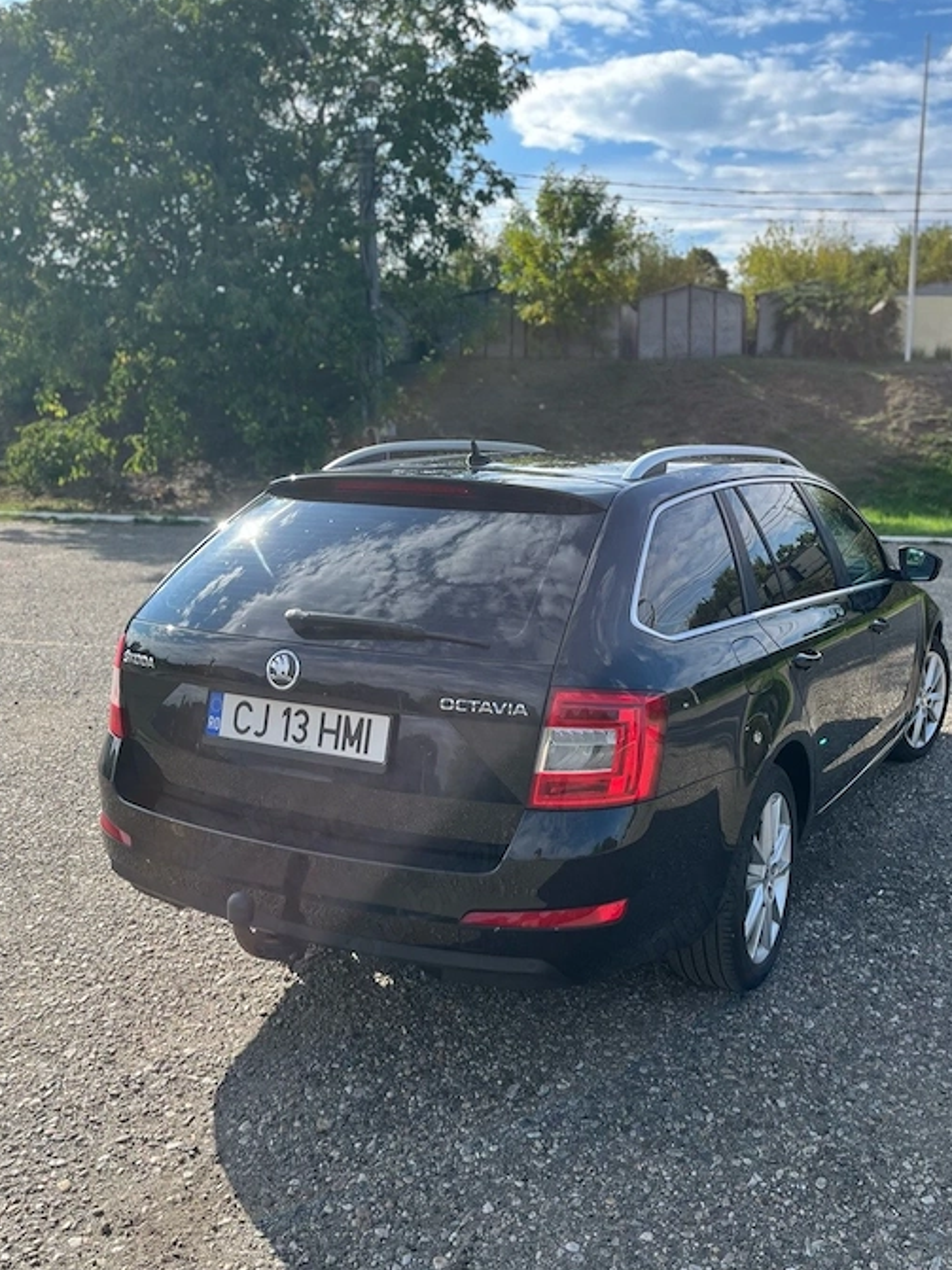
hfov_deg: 45.3
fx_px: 1137
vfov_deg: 58.4
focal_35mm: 31
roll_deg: +0.2
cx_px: 543
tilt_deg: -10.1
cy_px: 625
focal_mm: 5.1
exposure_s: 1/1536
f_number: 1.6
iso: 50
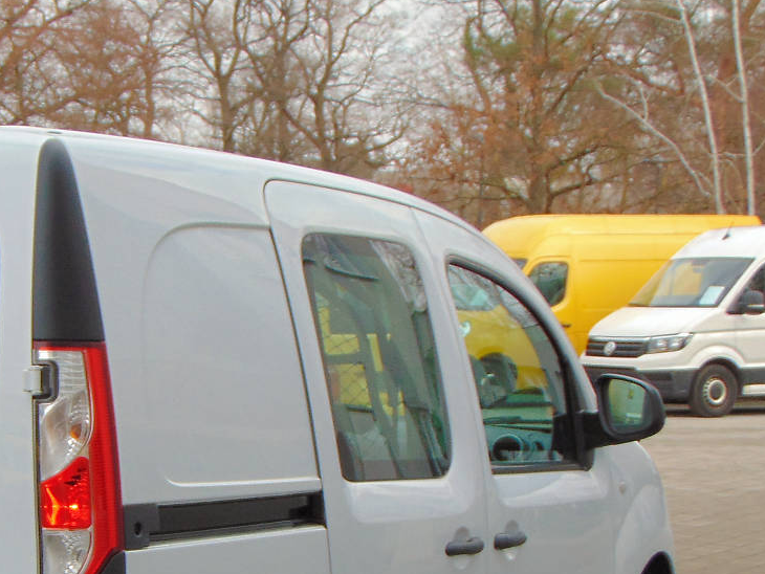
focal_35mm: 92
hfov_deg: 20.9
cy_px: 555
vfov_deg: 15.8
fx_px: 2034
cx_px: 81
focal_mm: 7.6
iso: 80
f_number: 3.3
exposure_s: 1/125
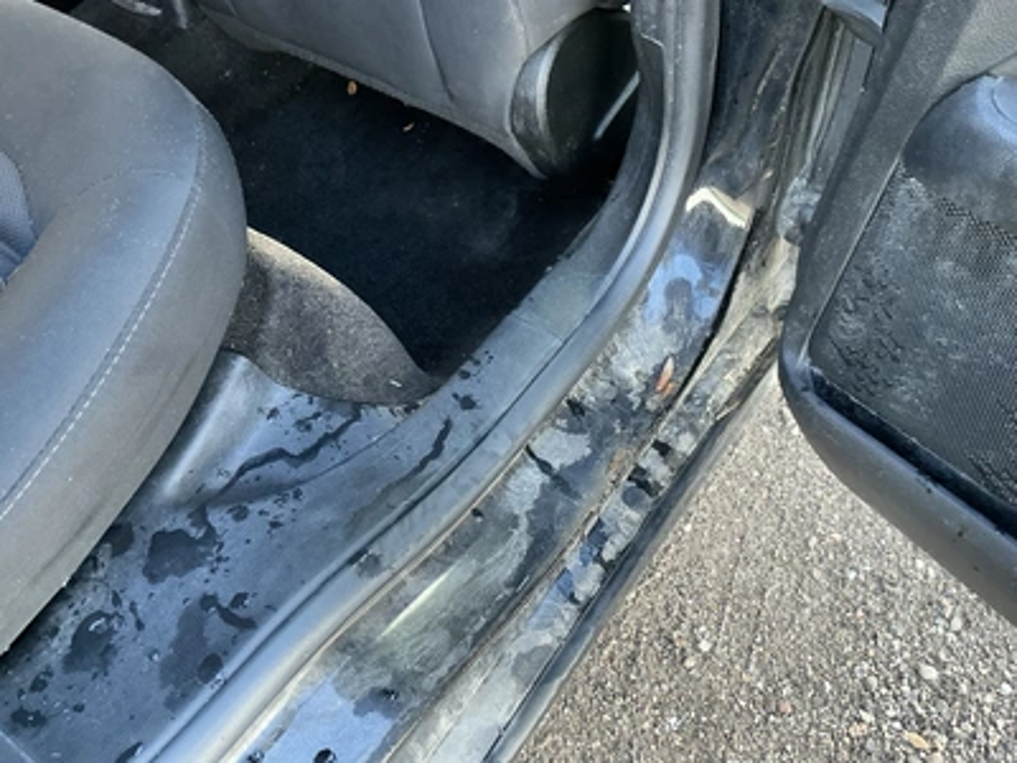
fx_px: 823
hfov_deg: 63.4
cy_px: 382
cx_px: 508
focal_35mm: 28
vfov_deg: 49.7
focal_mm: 3
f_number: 1.8
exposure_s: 1/60
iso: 100
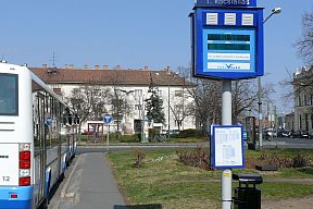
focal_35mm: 57
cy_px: 47
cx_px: 93
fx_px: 496
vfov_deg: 23.5
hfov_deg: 34.6
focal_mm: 7.4
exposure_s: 1/500
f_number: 7.1
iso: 100
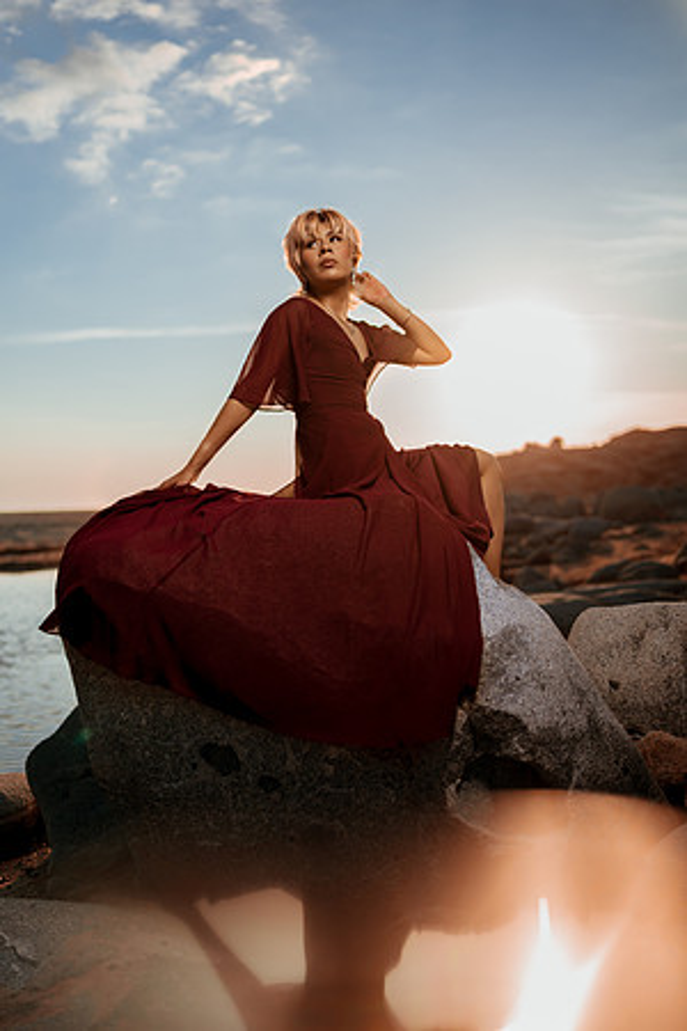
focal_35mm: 35
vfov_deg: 54.4
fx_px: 1002
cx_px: 344
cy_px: 516
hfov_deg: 37.9
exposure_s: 1/8000
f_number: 1.8
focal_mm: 35
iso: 50
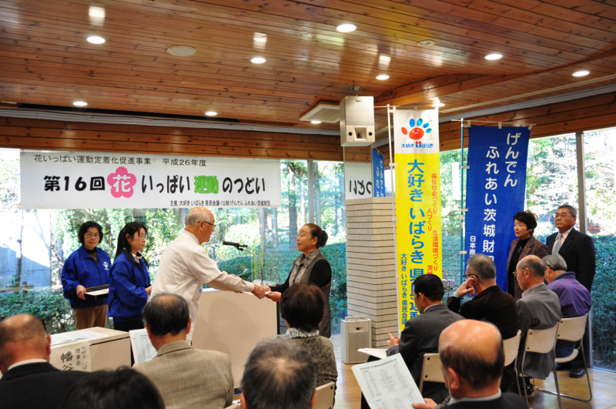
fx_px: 513
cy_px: 204
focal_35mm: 30
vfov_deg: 43.5
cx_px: 308
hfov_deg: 62.0
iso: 640
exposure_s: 1/80
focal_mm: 20
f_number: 3.5
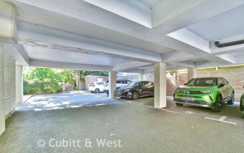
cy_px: 84
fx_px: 106
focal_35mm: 16
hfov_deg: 97.8
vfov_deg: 71.0
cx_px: 120
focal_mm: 10
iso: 160
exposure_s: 1/2
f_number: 8
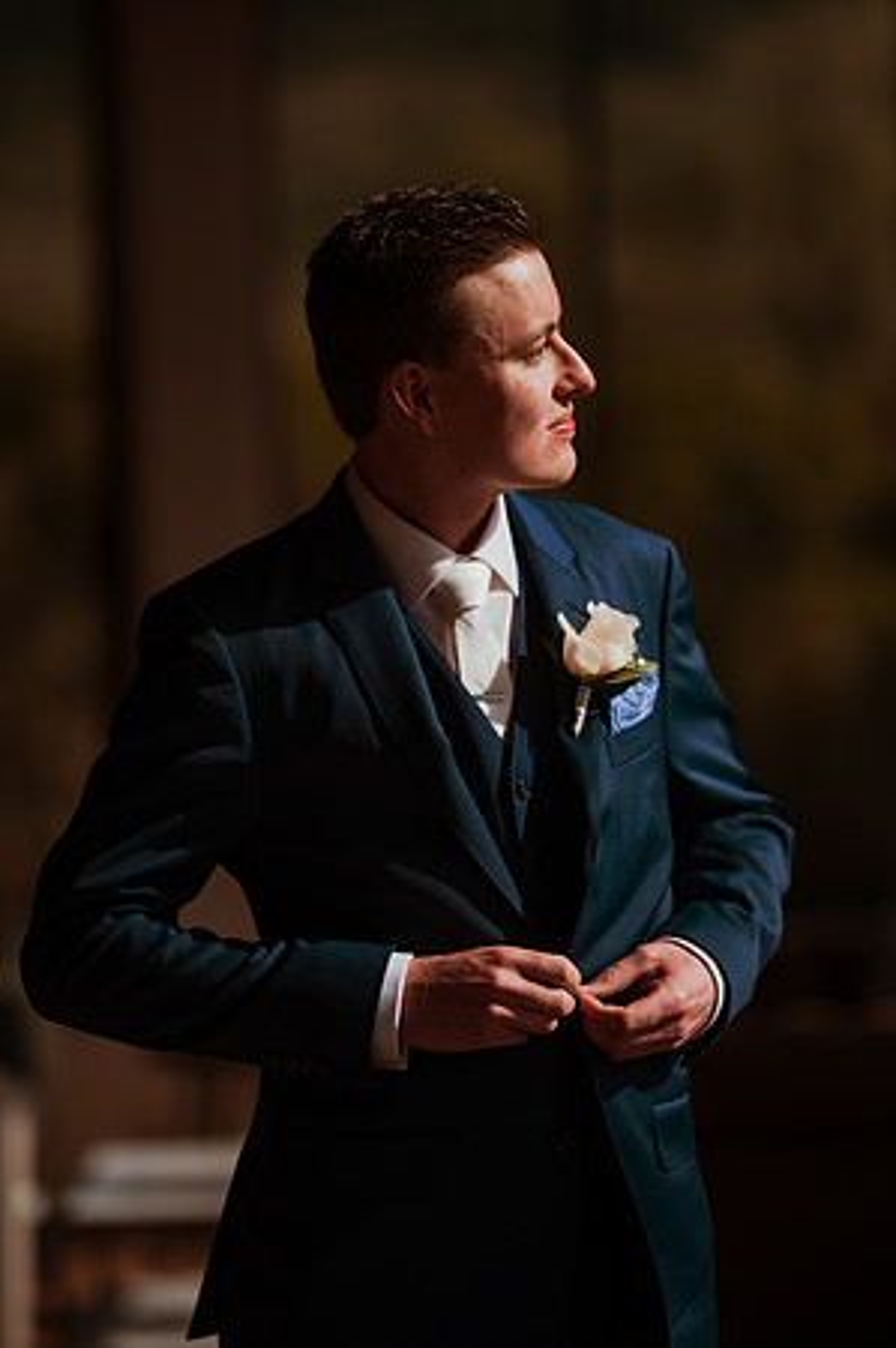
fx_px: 5051
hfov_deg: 10.1
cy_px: 674
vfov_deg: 15.2
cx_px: 448
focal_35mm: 135
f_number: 1.8
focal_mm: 135
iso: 100
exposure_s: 1/4000
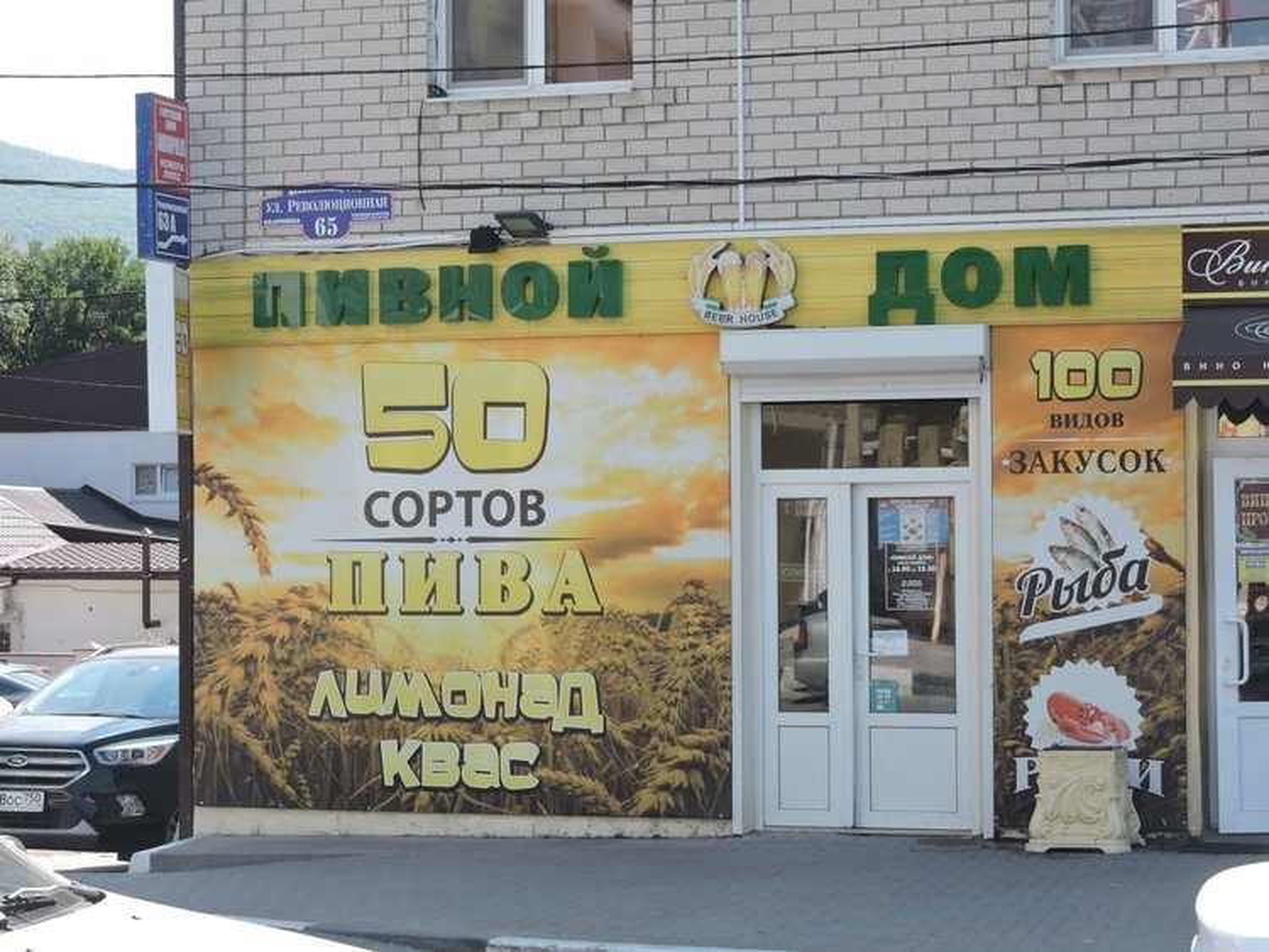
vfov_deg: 18.4
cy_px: 476
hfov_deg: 24.4
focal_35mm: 80
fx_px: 2934
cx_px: 634
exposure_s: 1/400
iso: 200
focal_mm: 14.3
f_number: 4.5
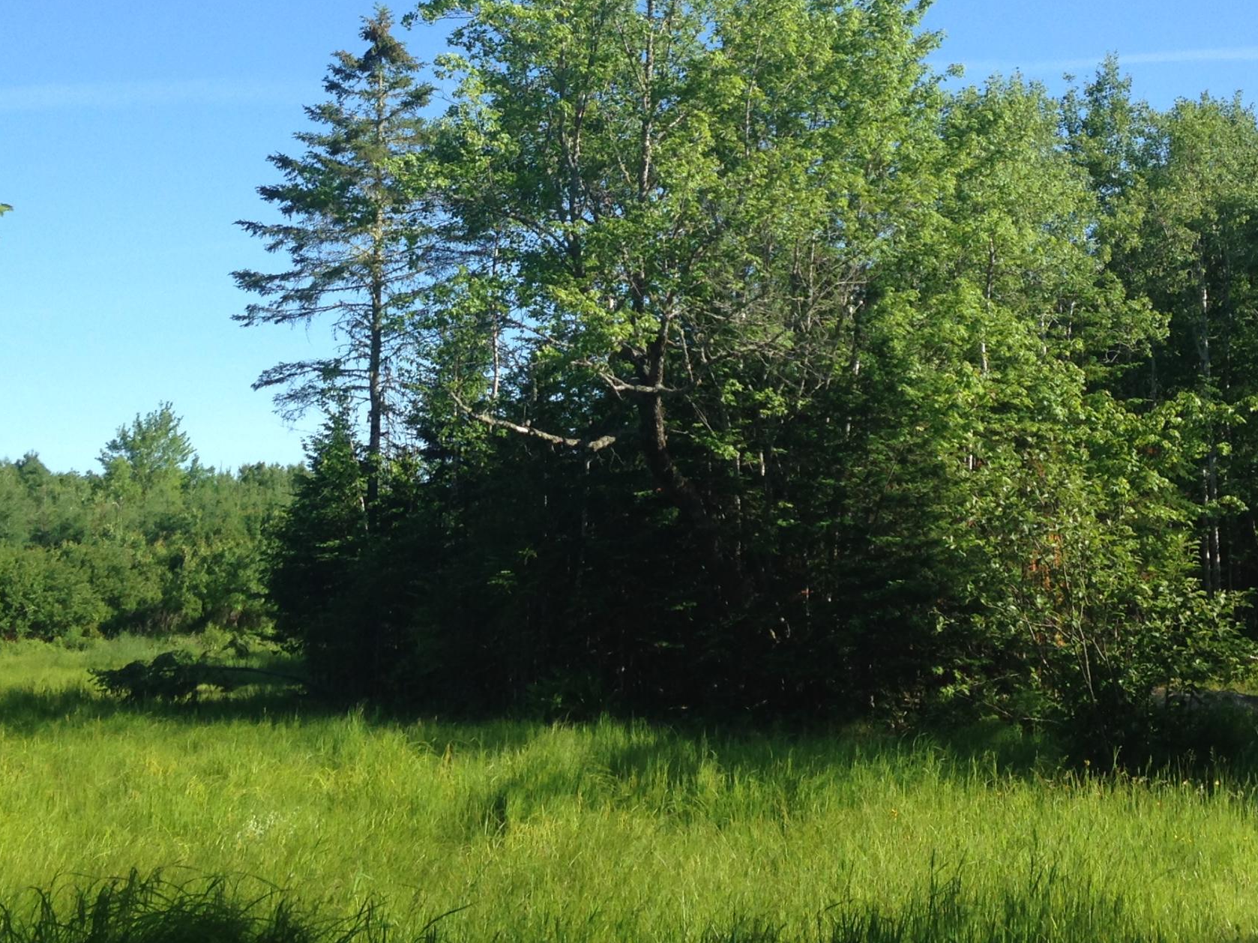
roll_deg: +0.1
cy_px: 180
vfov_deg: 24.4
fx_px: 2144
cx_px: 630
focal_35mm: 59
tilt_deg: +12.0
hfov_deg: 32.7
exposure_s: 1/889
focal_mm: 4.12
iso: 50
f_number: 2.4
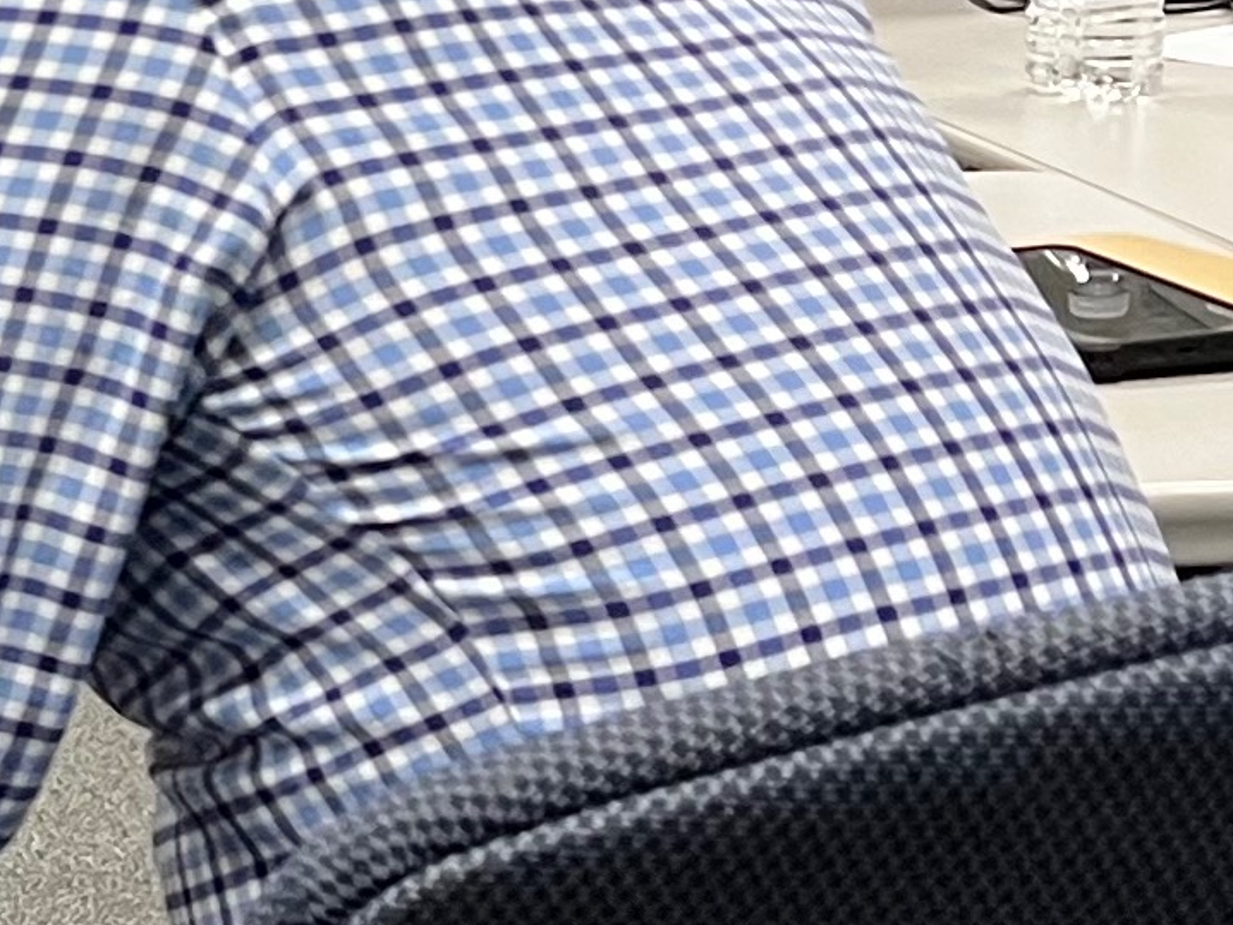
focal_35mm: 146
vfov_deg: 10.2
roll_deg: +1.8
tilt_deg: -11.8
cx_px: -720
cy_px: 383
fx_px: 5202
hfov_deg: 12.7
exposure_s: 1/60
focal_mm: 5.7
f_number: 1.5
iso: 125
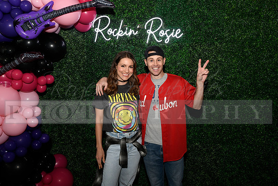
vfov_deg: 42.3
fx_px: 239
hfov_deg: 60.3
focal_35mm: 31
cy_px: 93
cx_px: 139
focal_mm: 31
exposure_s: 1/60
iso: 500
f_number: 6.3
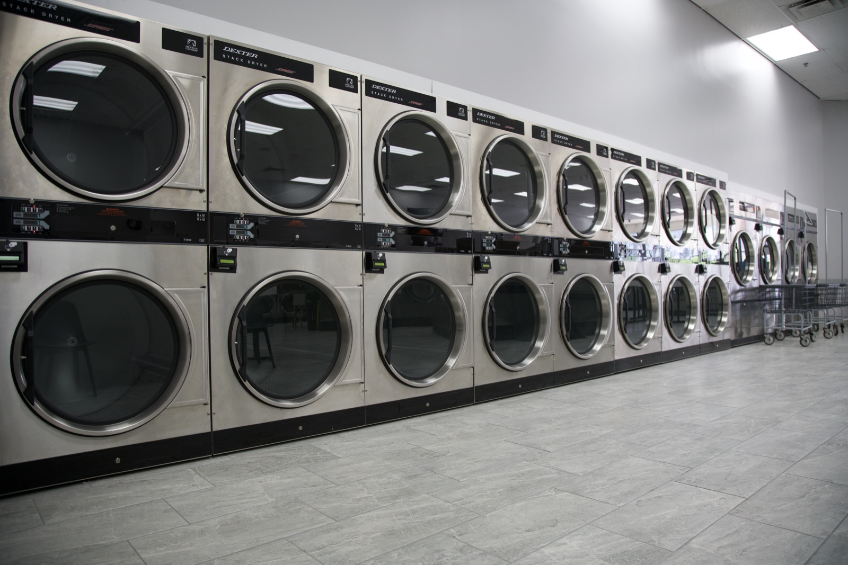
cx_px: 424
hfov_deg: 73.7
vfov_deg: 53.1
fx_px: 565
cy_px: 282
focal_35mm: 24
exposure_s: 1/160
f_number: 4
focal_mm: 24
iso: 1250
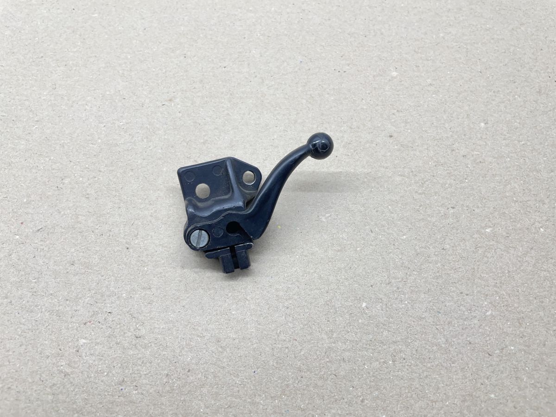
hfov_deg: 67.3
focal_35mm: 26
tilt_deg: -64.7
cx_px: 278
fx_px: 418
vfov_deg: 53.1
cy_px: 208
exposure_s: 1/100
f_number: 1.6
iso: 64
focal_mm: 4.2
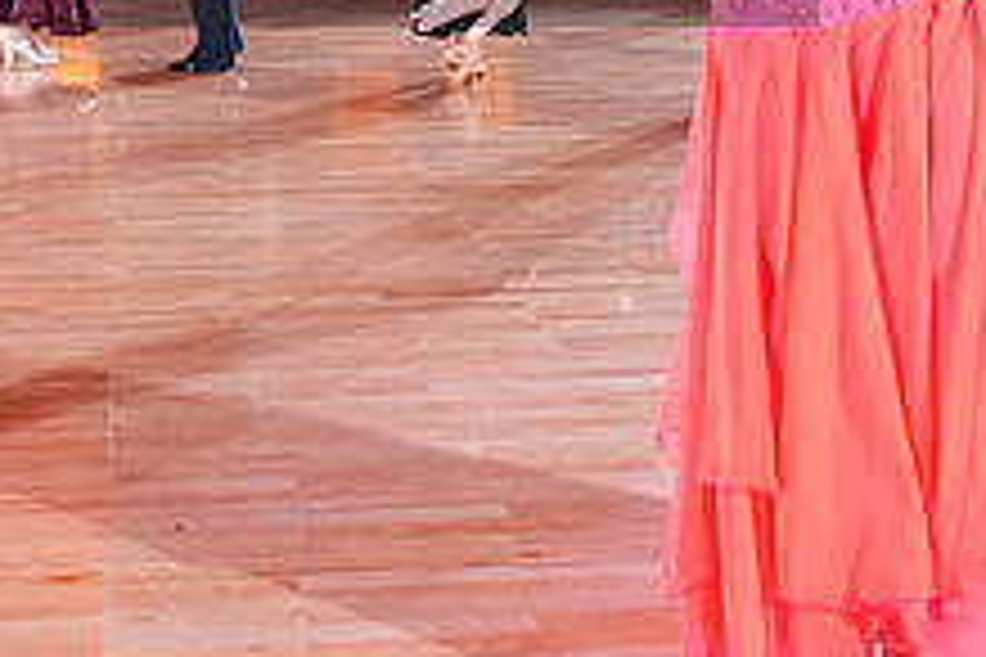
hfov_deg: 27.2
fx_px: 2027
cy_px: -92
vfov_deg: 17.7
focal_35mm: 74
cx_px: 329
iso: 5000
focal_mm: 28
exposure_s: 1/400
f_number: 4
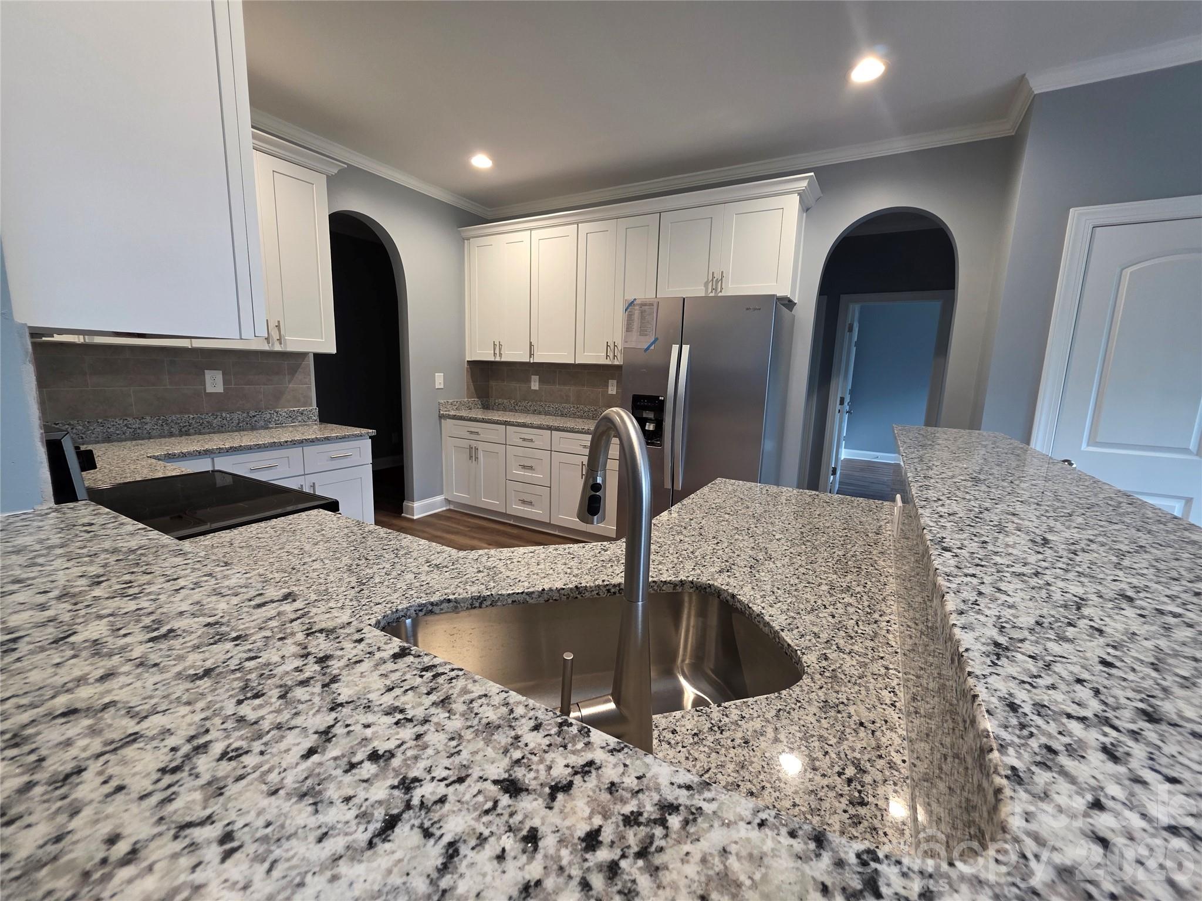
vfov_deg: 89.9
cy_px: 450
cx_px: 601
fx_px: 451
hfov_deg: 106.2
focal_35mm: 13
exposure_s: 1/60
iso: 160
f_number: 1.9
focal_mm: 2.2
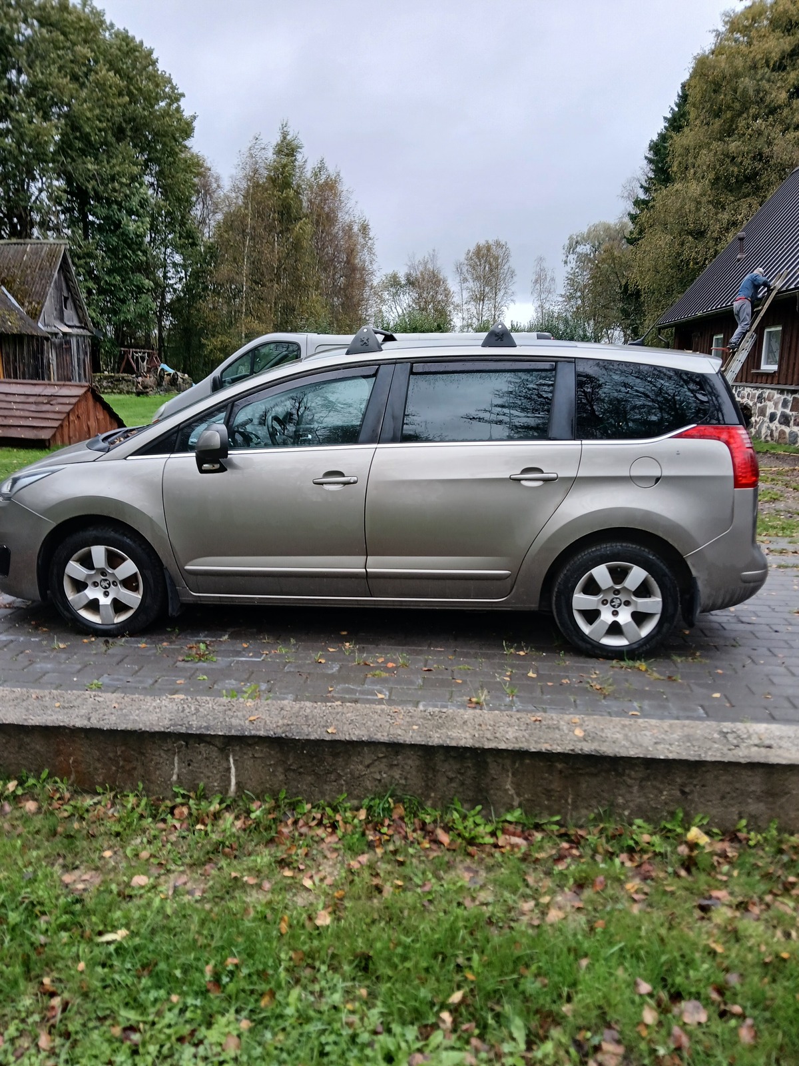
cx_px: 400
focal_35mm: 26
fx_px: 800
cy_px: 533
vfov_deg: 67.3
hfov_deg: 53.1
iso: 25
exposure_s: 1/50
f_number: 1.8
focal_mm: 3.98
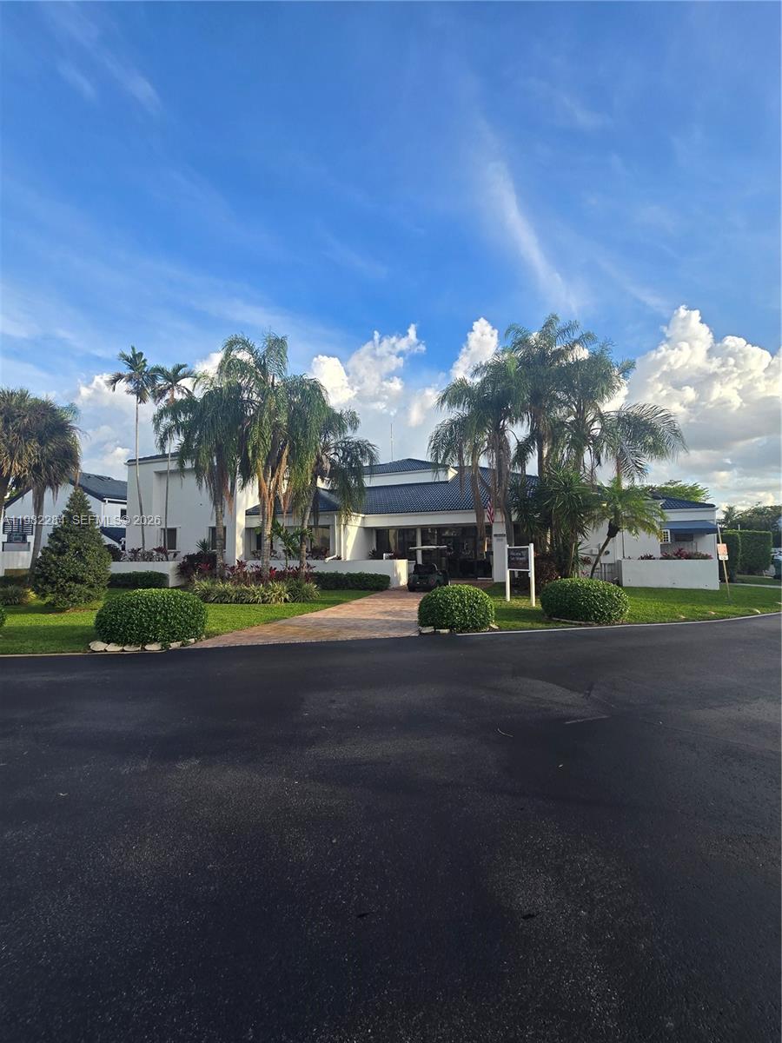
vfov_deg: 106.2
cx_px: 391
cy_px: 522
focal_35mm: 13
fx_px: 392
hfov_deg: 89.9
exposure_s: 1/544
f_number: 2.2
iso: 50
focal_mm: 2.2
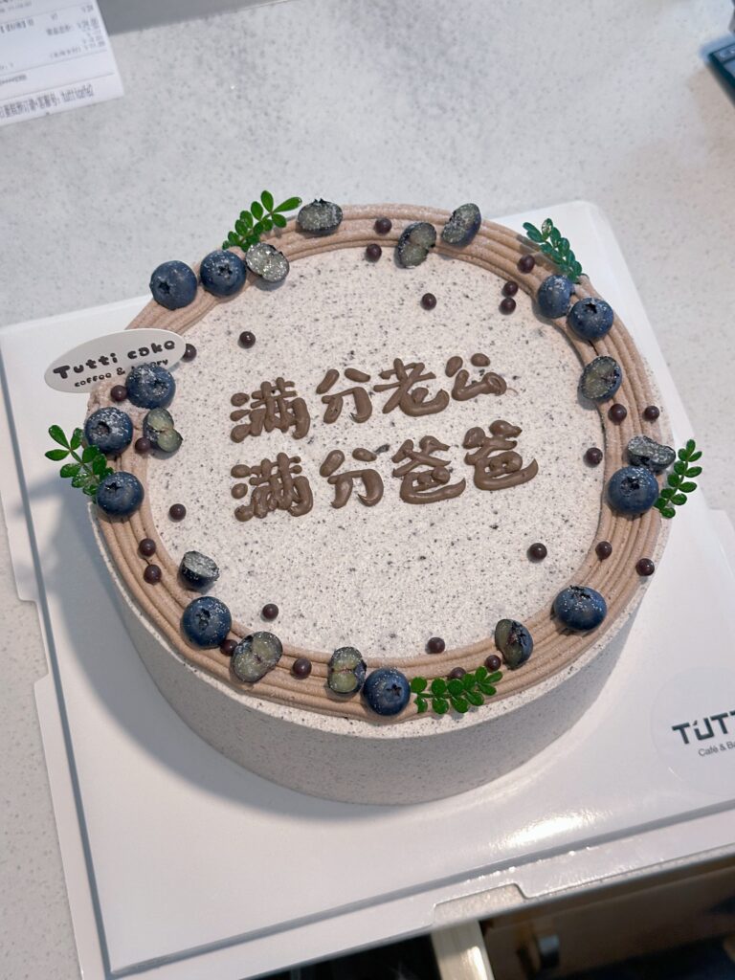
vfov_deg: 39.7
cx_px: 368
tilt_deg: -65.2
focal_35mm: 48
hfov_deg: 30.3
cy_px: 490
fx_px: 1359
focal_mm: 6.86
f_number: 1.78
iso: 200
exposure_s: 1/50
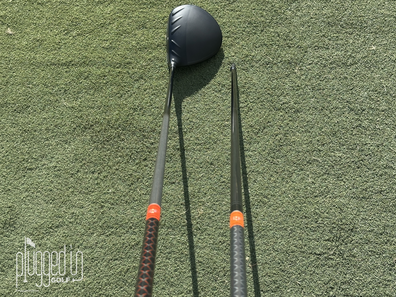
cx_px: 198
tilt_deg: -65.0
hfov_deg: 39.7
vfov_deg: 30.3
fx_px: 549
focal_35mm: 48
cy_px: 148
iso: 64
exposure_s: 1/1721
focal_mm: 6.86
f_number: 1.78
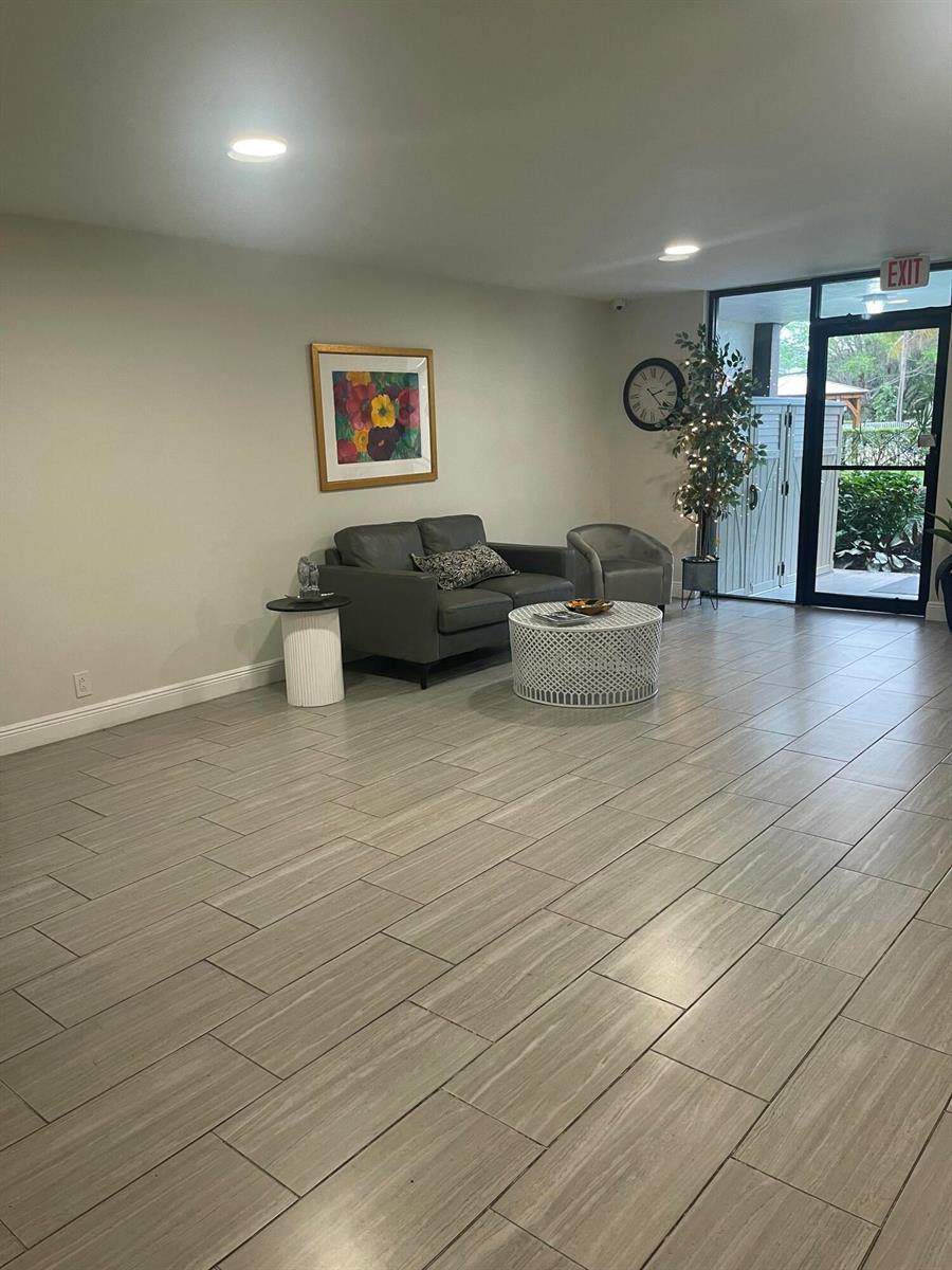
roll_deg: +2.3
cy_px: 635
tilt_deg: -14.0
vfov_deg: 69.4
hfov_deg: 54.9
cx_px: 476
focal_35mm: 25
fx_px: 917
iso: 160
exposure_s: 1/60
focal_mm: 5.1
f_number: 1.6
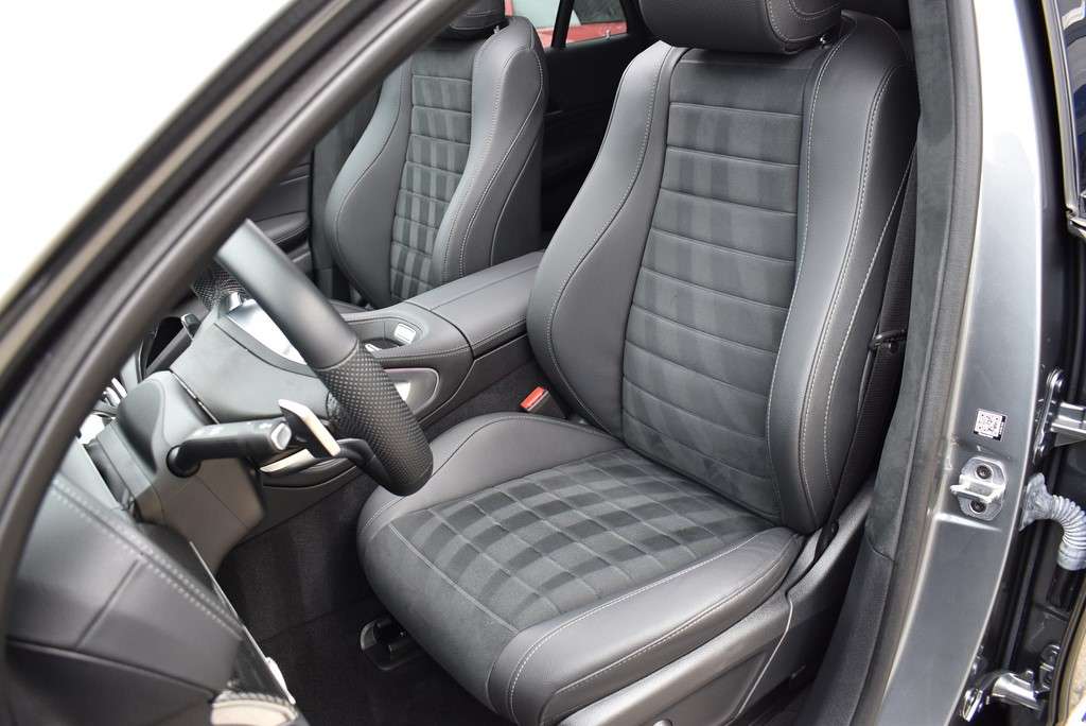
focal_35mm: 27
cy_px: 363
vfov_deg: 48.0
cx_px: 543
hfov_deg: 67.4
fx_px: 815
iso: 400
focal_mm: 18
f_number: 5
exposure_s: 1/100
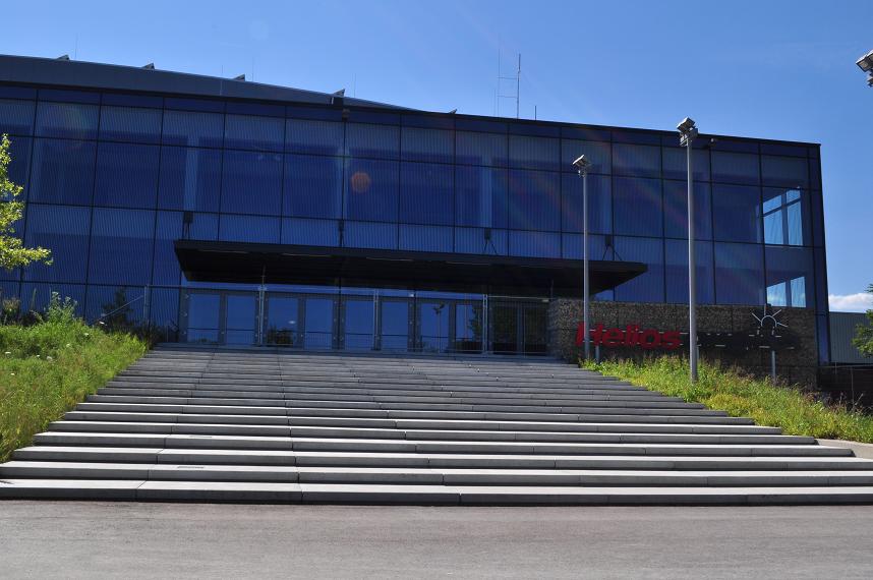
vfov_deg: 34.1
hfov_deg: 49.6
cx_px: 436
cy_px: 290
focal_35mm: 39
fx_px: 945
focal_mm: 26
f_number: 29
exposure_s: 1/80
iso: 200
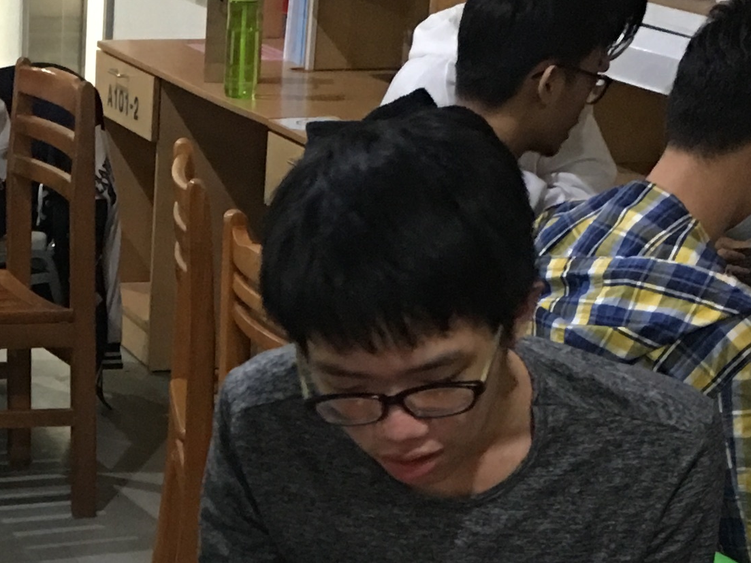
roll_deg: -2.1
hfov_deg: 18.2
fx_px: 2299
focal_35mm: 106
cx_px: 62
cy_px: 754
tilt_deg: -22.4
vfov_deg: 13.4
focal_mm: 4.15
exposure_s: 1/10
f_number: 2.2
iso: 100
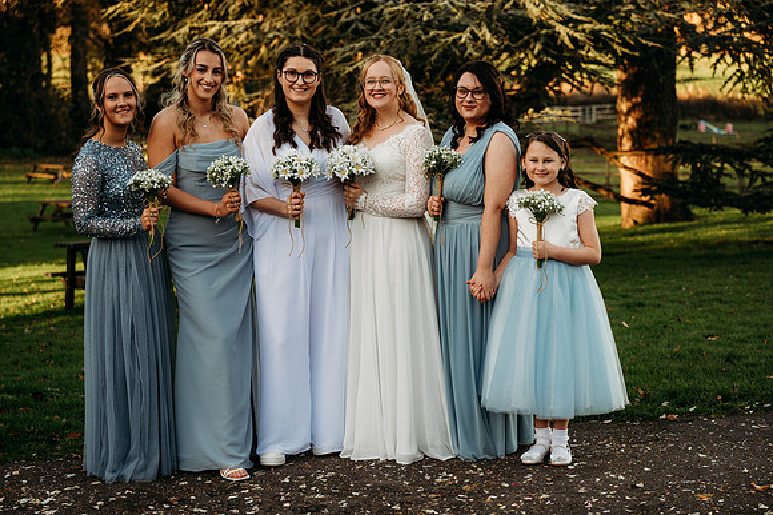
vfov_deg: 19.4
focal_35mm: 70
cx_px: 386
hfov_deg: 28.9
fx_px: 1502
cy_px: 258
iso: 100
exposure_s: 1/250
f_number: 4
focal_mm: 70
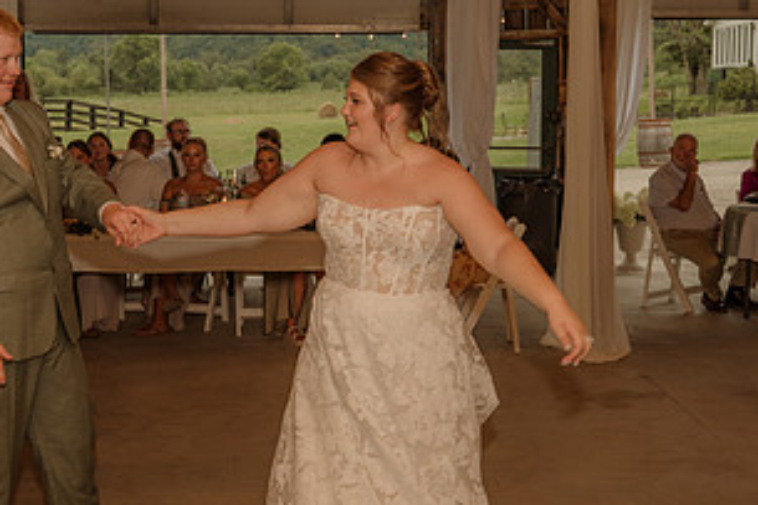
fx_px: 1410
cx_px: 284
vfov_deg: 20.3
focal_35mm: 67
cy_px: 236
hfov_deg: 30.0
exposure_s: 1/200
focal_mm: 31
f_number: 4
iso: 320
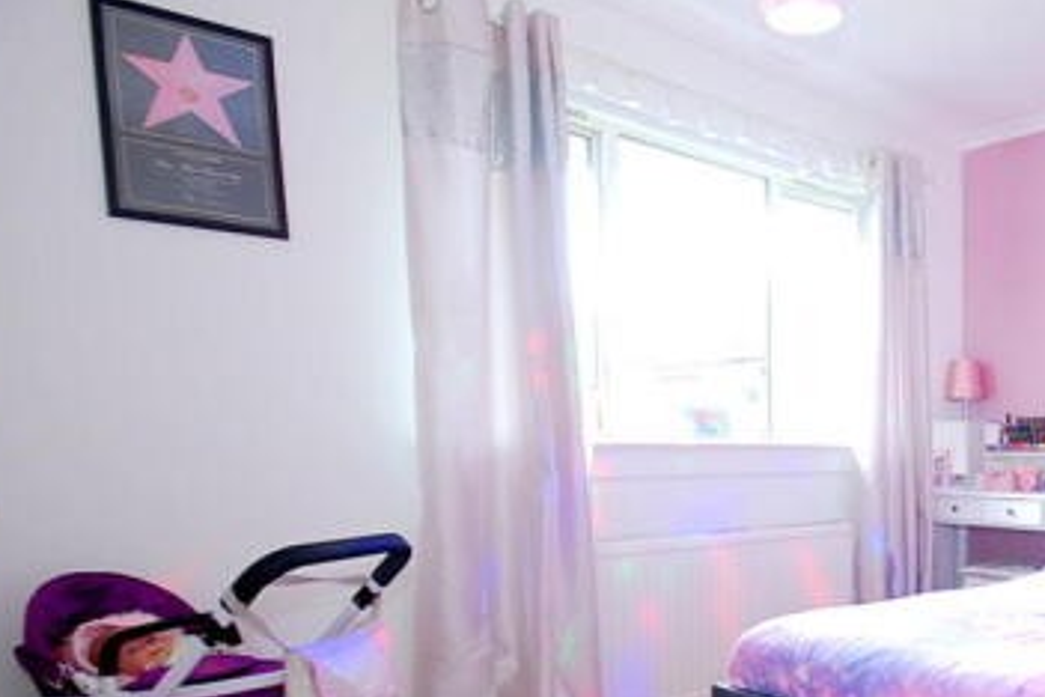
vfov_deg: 44.4
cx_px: 884
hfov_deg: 58.6
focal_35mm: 28
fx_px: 813
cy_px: 548
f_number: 4
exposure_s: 1/6
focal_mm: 10
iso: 200
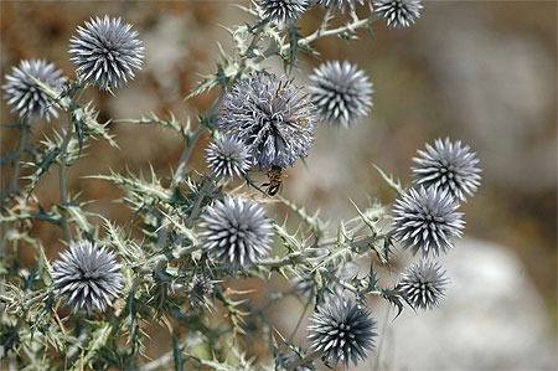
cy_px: 186
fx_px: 3135
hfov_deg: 10.2
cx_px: 279
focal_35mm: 202
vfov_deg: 6.8
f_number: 7.1
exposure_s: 1/800
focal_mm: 135
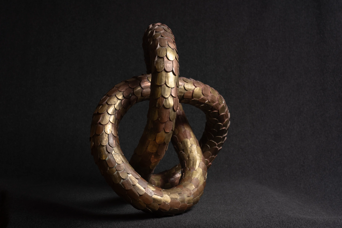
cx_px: 171
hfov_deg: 33.4
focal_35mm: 60
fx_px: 570
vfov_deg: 22.6
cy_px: 114
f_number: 16
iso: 400
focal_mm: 60
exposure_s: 1/100
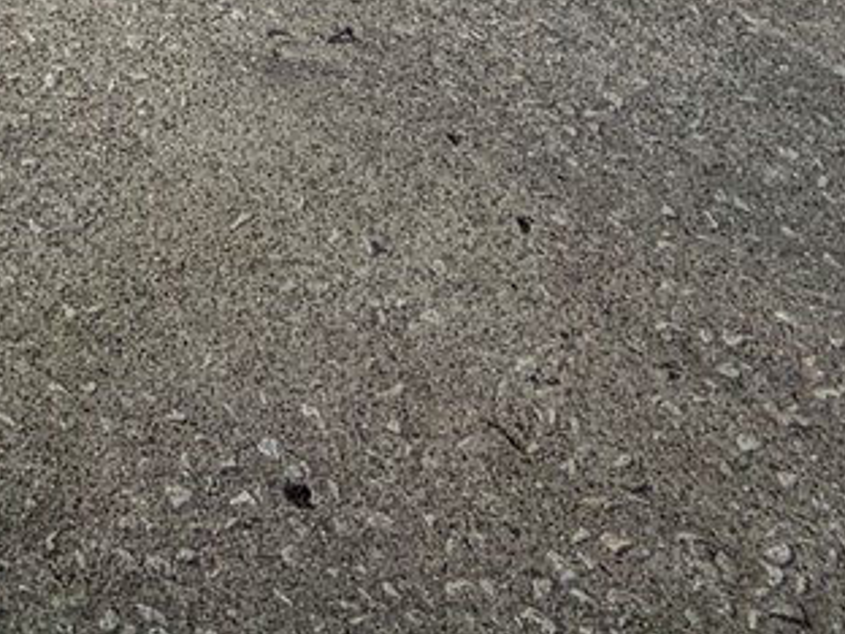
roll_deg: -0.2
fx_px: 2246
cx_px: -558
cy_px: -1292
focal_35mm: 92
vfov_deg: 10.7
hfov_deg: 18.0
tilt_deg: -0.2
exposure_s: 1/502
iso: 50
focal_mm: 2.22
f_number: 2.2
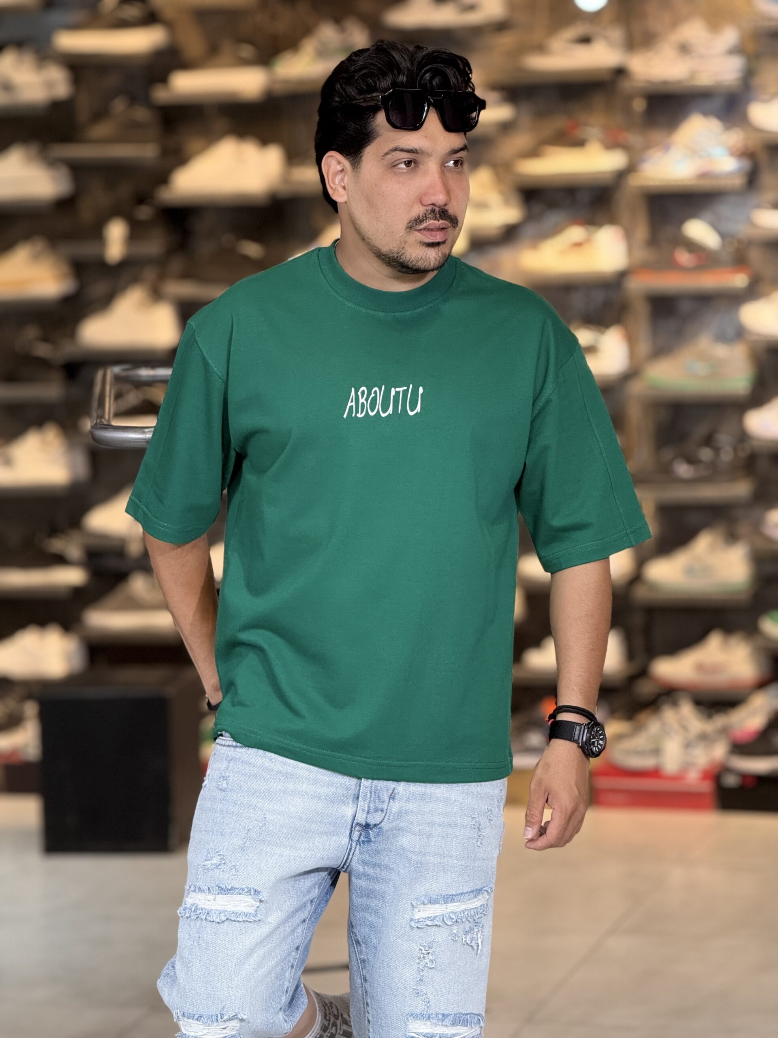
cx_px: 389
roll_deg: +1.4
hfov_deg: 12.3
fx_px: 3596
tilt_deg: -5.7
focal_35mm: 120
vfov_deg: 16.4
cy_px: 519
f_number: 2.8
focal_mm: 15.66
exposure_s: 1/100
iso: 200
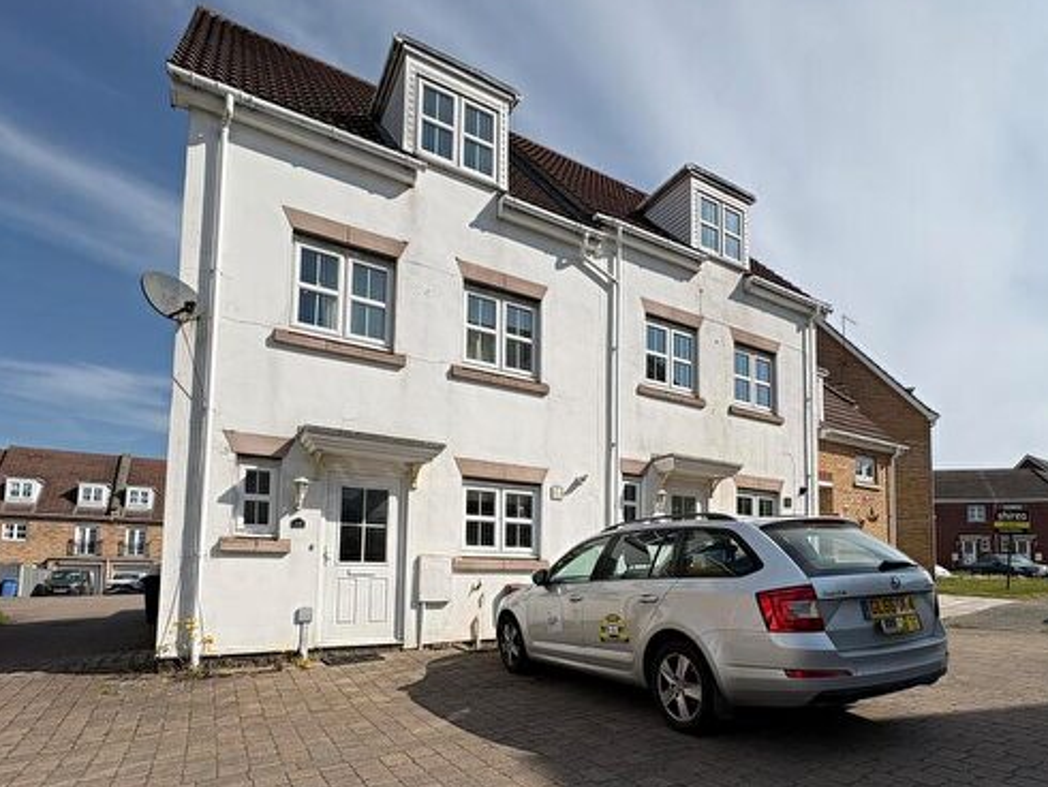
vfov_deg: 64.0
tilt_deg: +4.5
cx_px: 595
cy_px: 536
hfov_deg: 81.3
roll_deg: +0.0
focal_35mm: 20
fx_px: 606
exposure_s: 1/3906
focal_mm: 2.22
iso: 50
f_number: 2.2
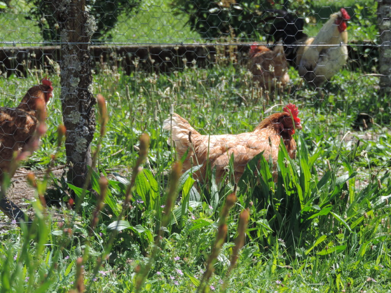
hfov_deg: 11.6
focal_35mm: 170
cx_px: 196
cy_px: 146
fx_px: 1920
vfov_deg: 8.7
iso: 80
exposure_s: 1/250
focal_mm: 30.3
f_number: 4.5
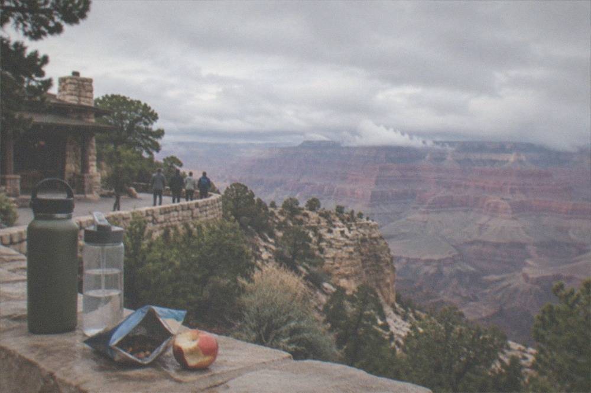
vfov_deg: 28.1
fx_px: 788
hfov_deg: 41.1
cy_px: 196
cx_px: 296
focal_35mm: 48
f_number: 9
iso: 160
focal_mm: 48
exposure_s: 1/400
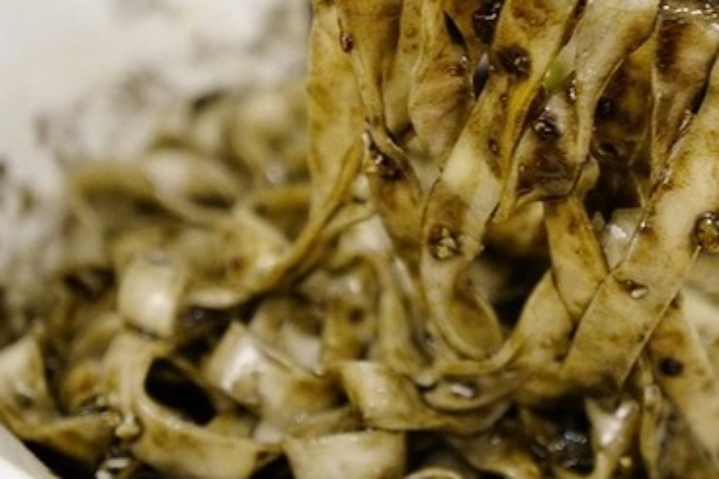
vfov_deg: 14.7
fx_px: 1856
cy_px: 166
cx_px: 498
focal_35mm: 93
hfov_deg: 21.8
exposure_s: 1/30
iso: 3200
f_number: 4.5
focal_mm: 38
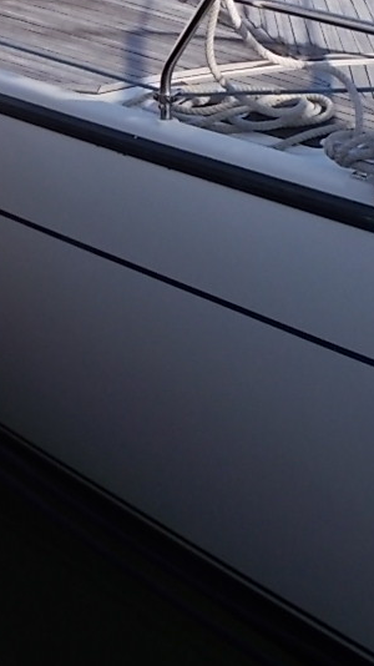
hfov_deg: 10.9
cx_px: 202
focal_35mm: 111
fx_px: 1959
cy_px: 62
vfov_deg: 18.9
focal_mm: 6
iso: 80
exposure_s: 1/100
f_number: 9.2
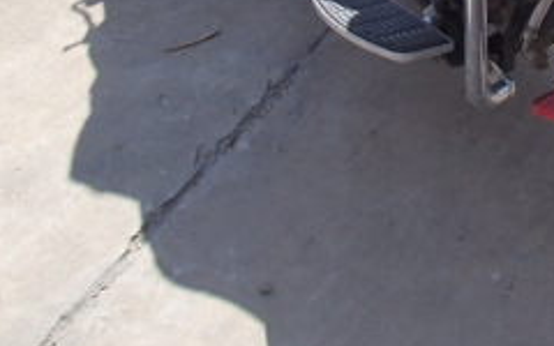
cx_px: 584
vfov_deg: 15.5
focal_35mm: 79
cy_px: -143
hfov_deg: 24.6
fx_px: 1193
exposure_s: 1/500
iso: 100
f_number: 3.9
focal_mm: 5
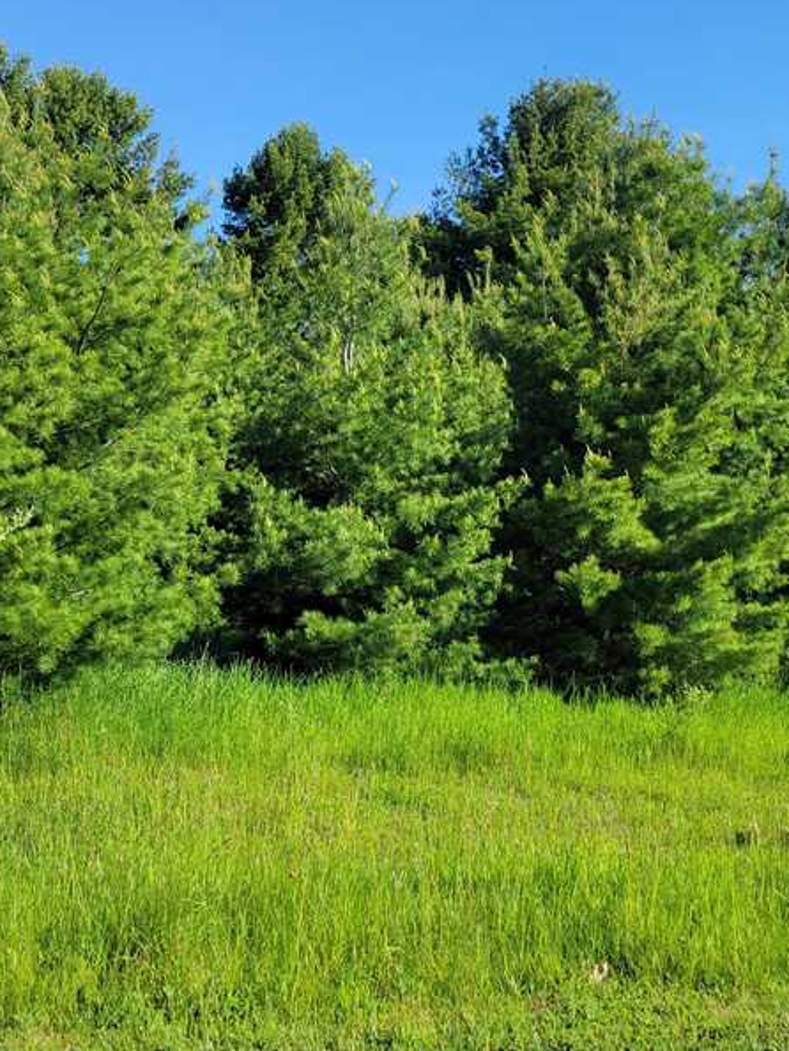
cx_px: 349
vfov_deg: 44.8
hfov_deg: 34.3
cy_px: 529
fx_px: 1275
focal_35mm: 42
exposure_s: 1/1433
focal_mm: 5.4
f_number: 1.8
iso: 40
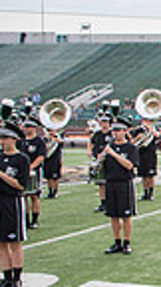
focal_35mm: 101
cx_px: 473
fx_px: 767
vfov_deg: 21.1
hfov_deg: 9.5
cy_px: 162
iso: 400
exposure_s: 1/2000
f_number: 2.8
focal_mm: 24
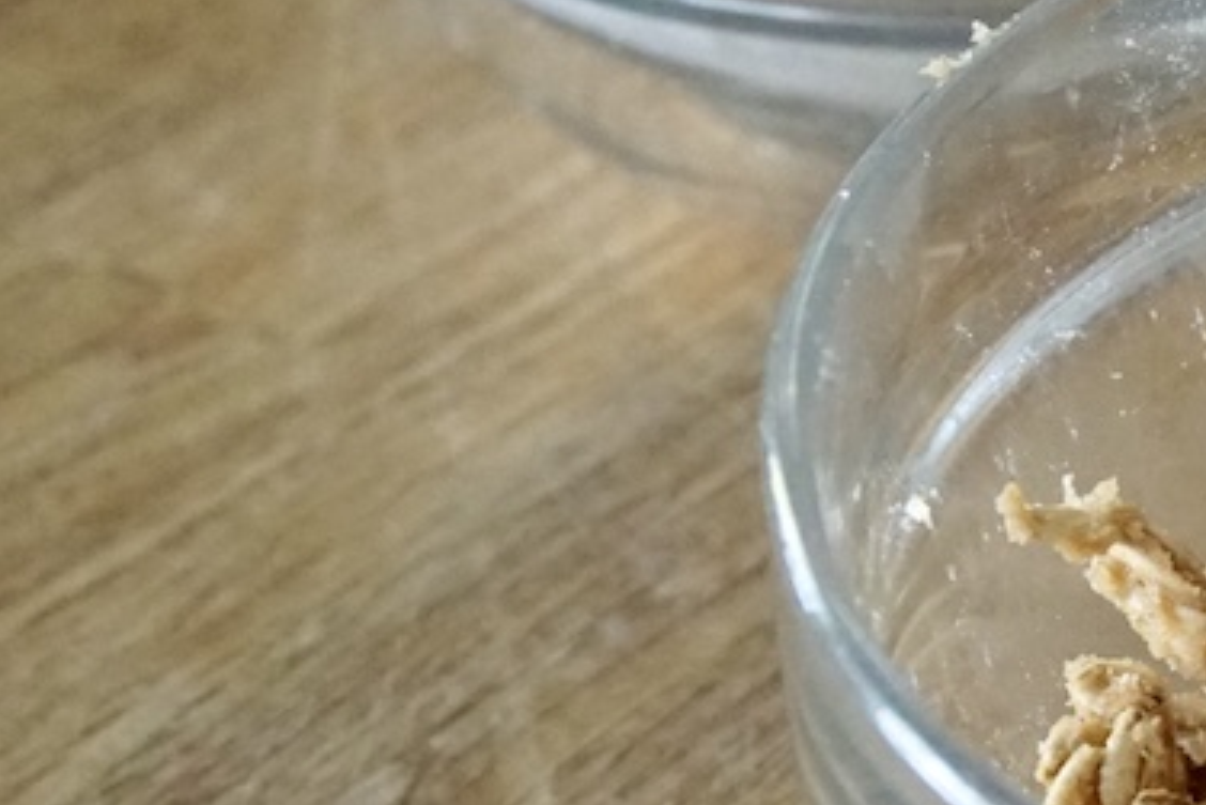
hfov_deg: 7.9
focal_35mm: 255
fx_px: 8545
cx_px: 1892
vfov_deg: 5.4
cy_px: 383
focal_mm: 50
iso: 6400
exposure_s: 1/125
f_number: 5
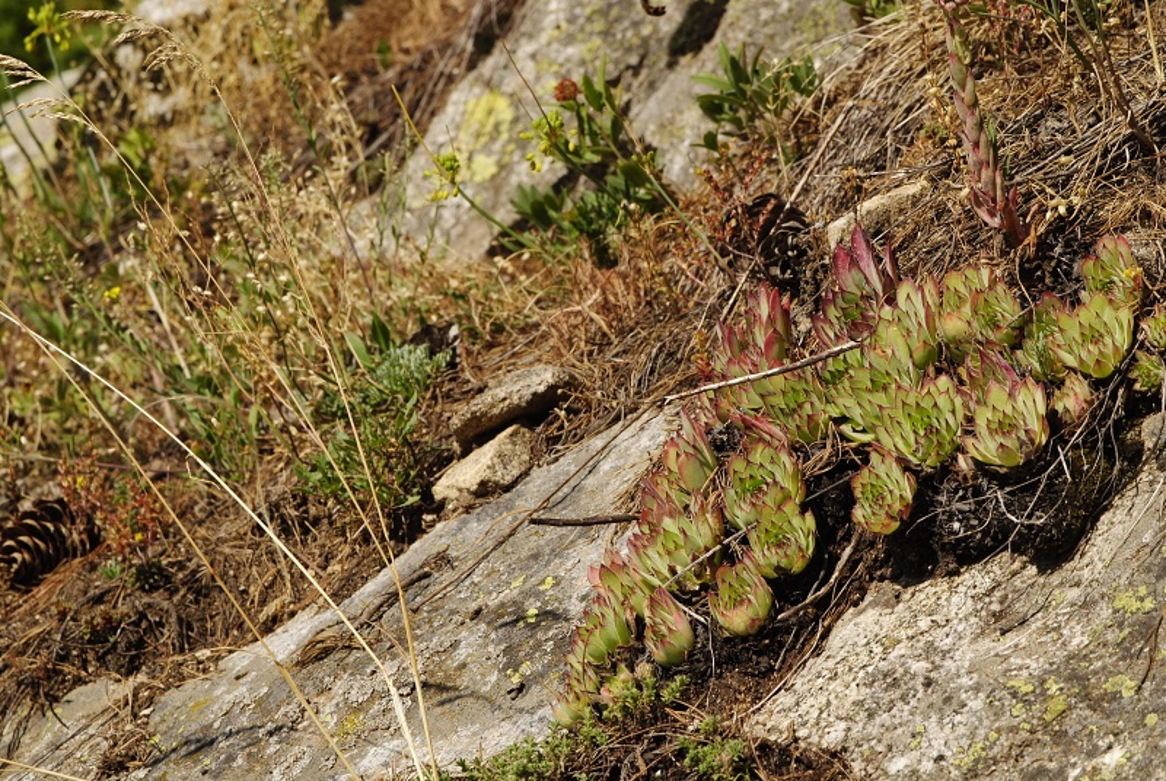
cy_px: 390
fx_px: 4136
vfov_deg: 10.8
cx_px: 583
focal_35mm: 128
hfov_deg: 16.0
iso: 100
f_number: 13
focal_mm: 85
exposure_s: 1/125
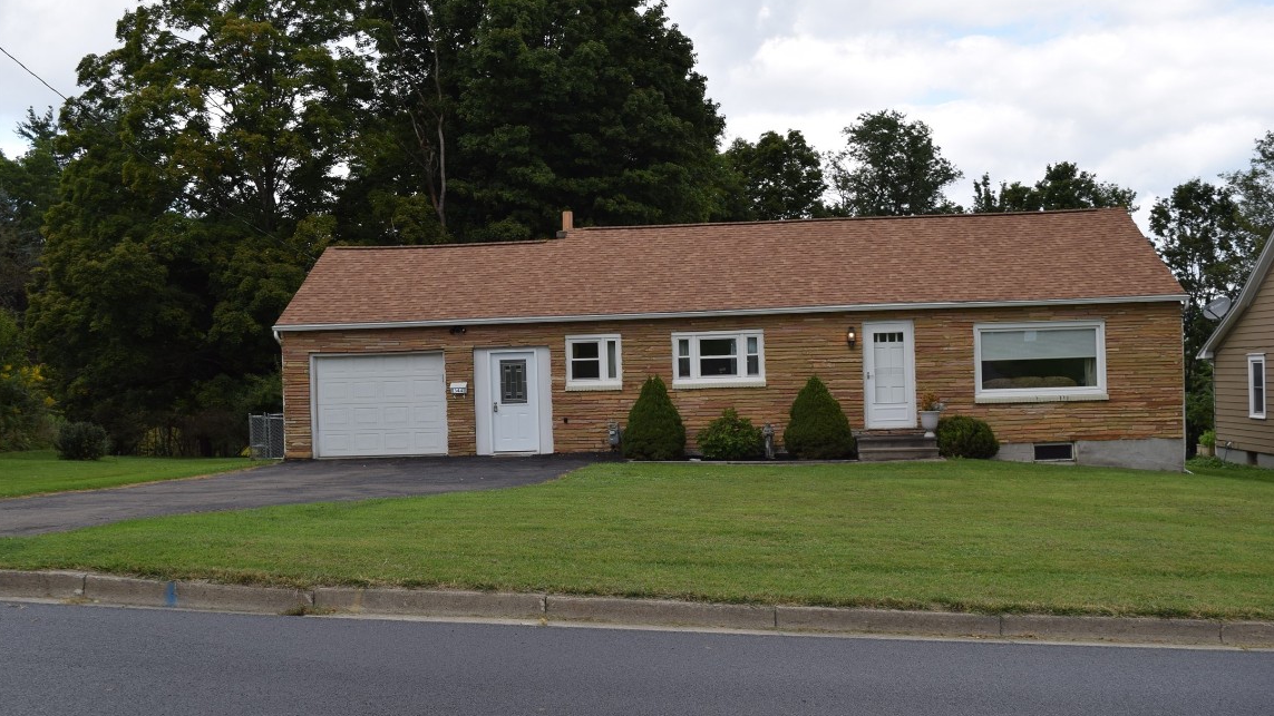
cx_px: 635
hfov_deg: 51.0
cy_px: 381
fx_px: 1335
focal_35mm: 40
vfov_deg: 30.0
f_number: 7.1
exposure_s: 1/200
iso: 100
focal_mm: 25
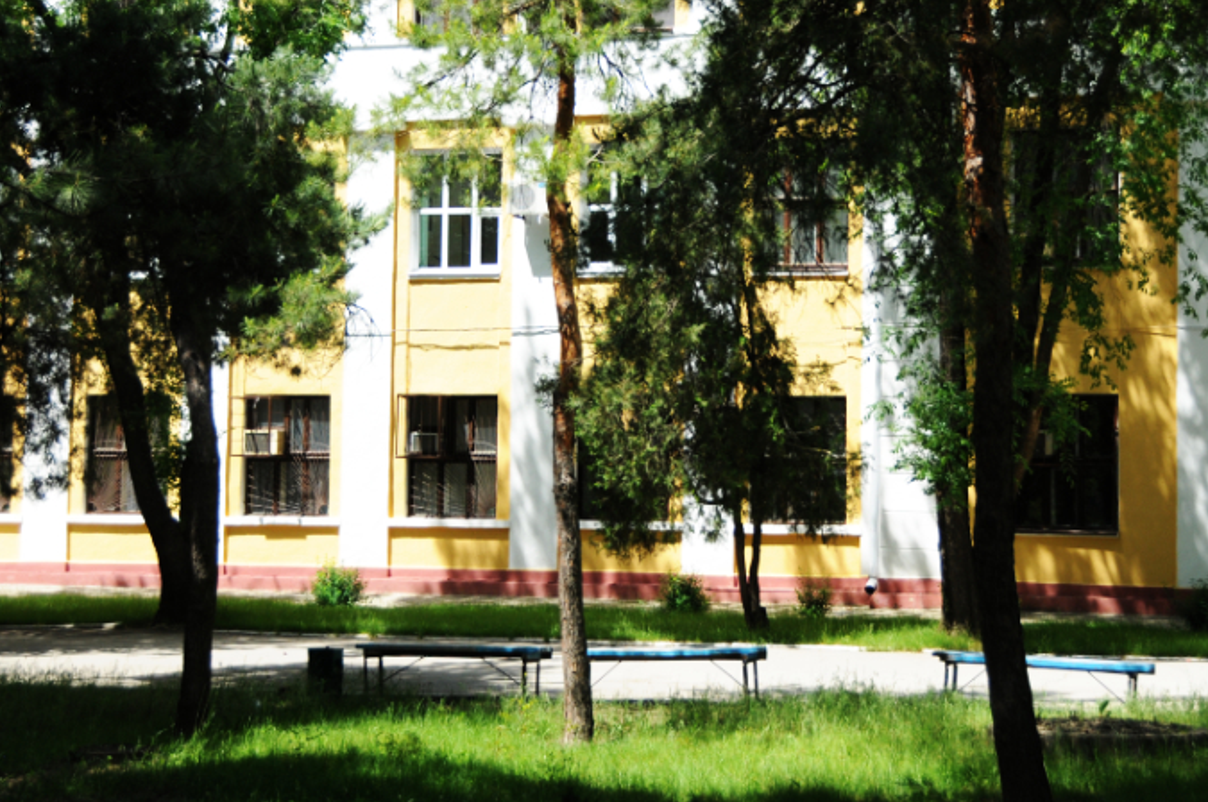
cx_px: 721
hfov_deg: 26.1
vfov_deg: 17.5
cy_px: 279
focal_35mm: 78
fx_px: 2605
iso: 320
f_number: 5.6
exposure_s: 1/1000
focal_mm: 35
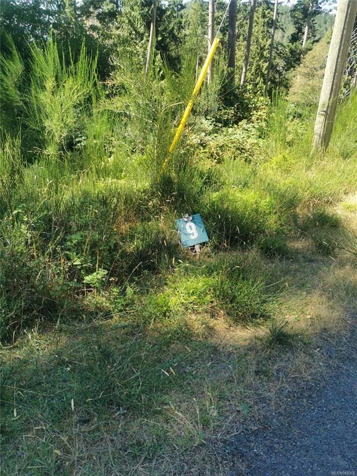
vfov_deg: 65.3
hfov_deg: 51.4
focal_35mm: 27
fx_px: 371
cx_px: 178
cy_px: 238
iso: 50
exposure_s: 1/781
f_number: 1.6
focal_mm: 5.56
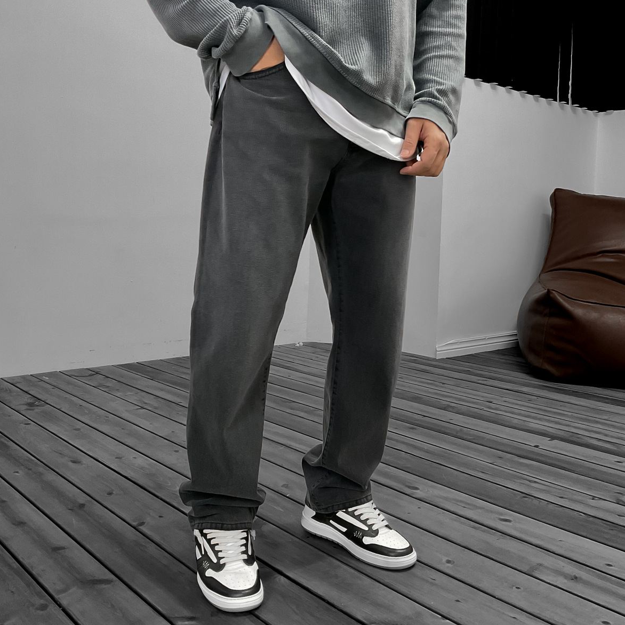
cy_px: 286
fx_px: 715
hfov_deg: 47.2
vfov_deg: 47.2
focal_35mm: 35
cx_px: 310
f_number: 1.8
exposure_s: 1/60
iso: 125
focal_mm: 3
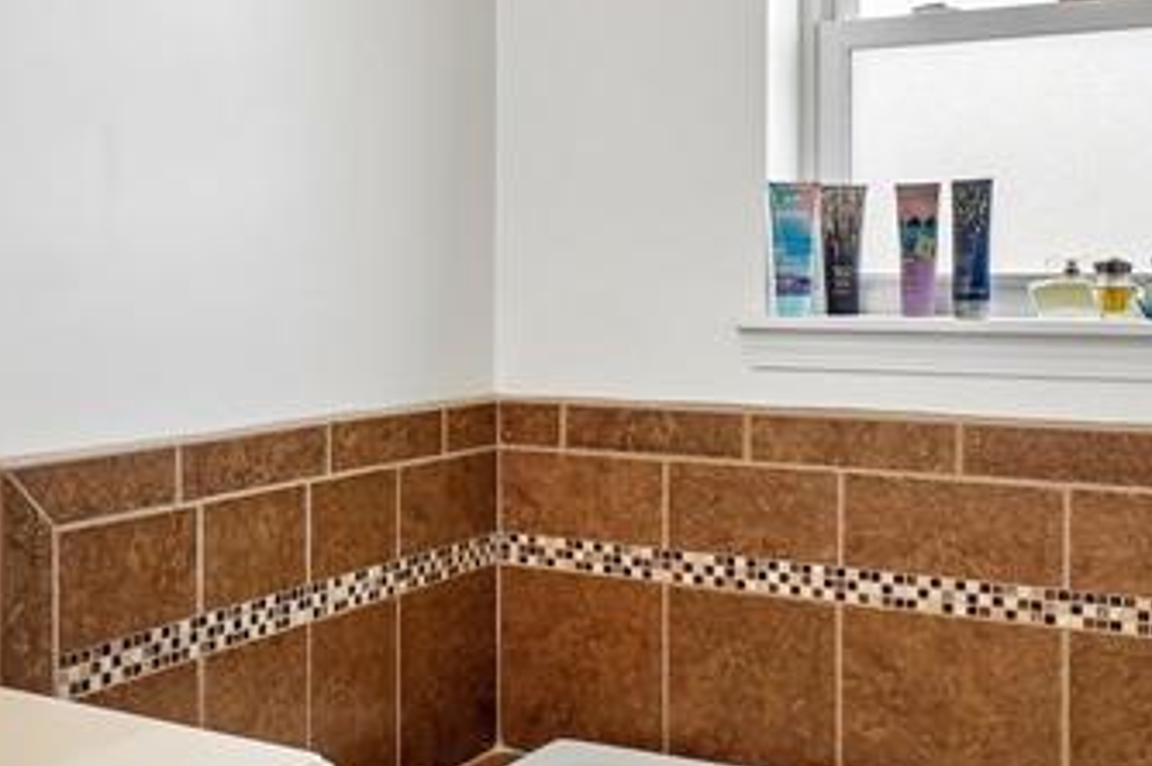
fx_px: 1471
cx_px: 410
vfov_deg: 29.1
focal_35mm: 46
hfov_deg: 42.4
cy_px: 307
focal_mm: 10
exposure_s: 1/30
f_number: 8
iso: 160
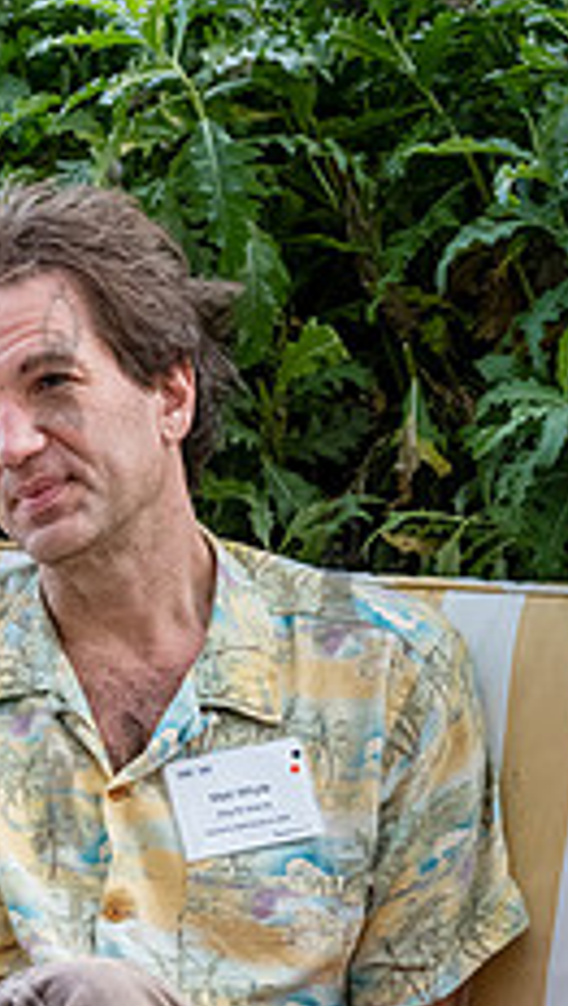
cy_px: 566
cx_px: -503
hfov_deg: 8.1
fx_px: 3844
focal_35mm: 144
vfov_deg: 14.9
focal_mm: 55
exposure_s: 1/640
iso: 5000
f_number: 4
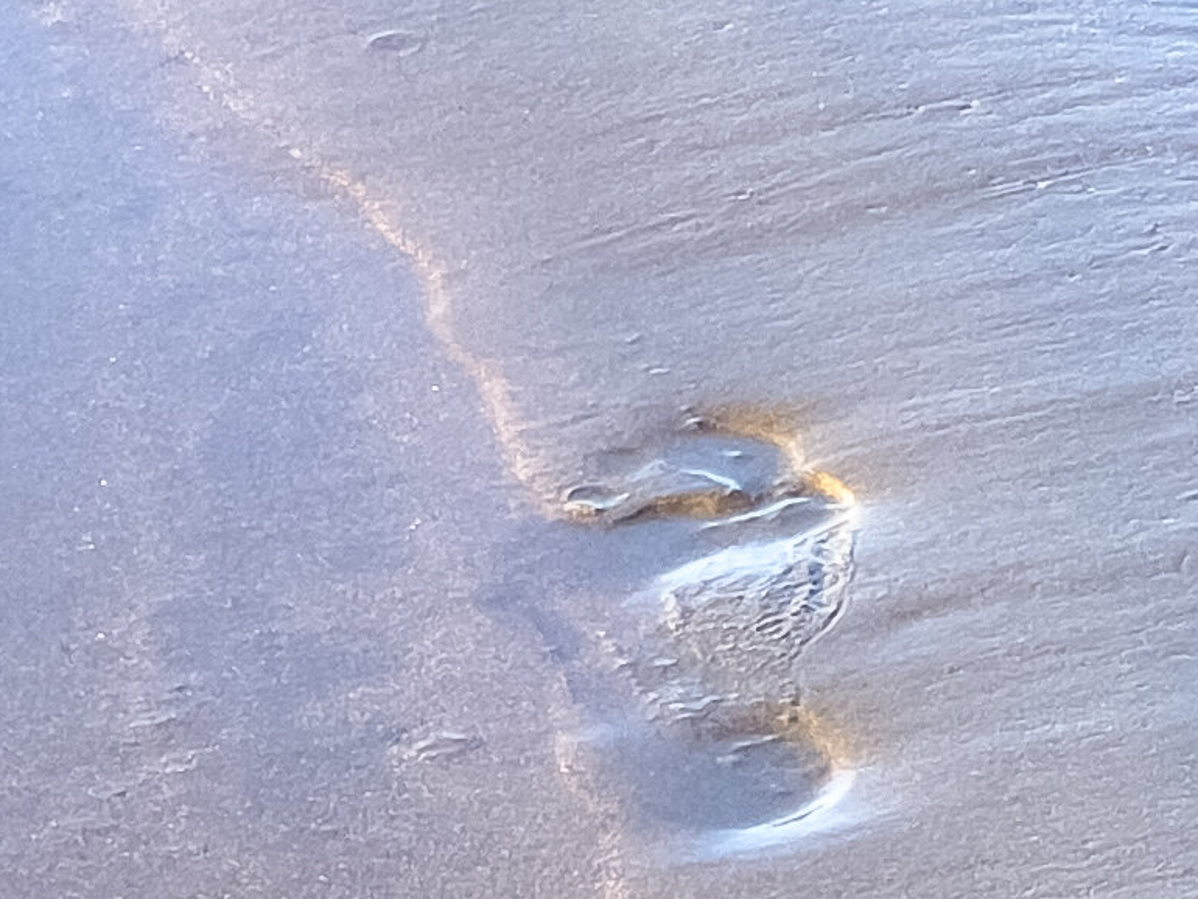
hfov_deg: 4.8
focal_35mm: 403
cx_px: 2485
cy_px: 1800
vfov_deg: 3.7
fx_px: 13951
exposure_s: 1/105
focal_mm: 9
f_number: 2.8
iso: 32
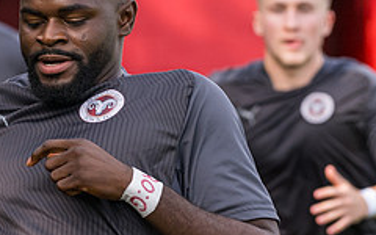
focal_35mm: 655
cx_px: 93
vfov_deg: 2.0
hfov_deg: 3.2
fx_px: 6712
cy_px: 190
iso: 400
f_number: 4
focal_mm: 135
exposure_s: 1/1250
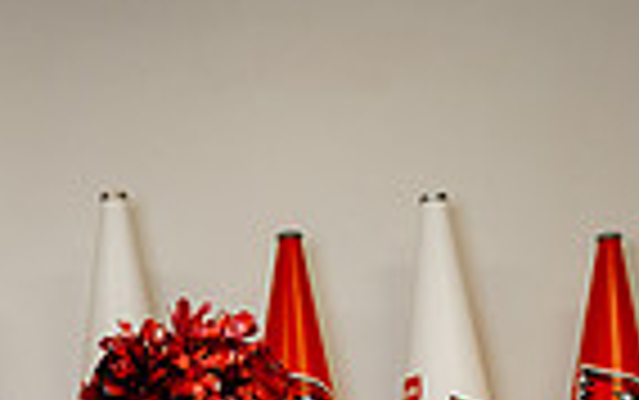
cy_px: 1007
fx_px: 1795
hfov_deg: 20.0
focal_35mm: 103
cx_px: 130
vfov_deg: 10.6
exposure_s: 1/250
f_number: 4
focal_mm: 32
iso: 800
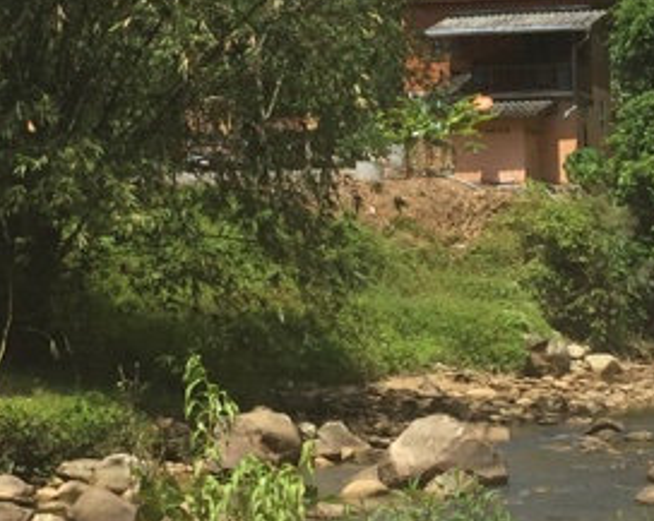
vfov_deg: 12.3
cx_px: 281
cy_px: 279
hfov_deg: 15.4
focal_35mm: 125
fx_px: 2417
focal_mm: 4.15
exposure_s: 1/2326
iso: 32
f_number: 2.2
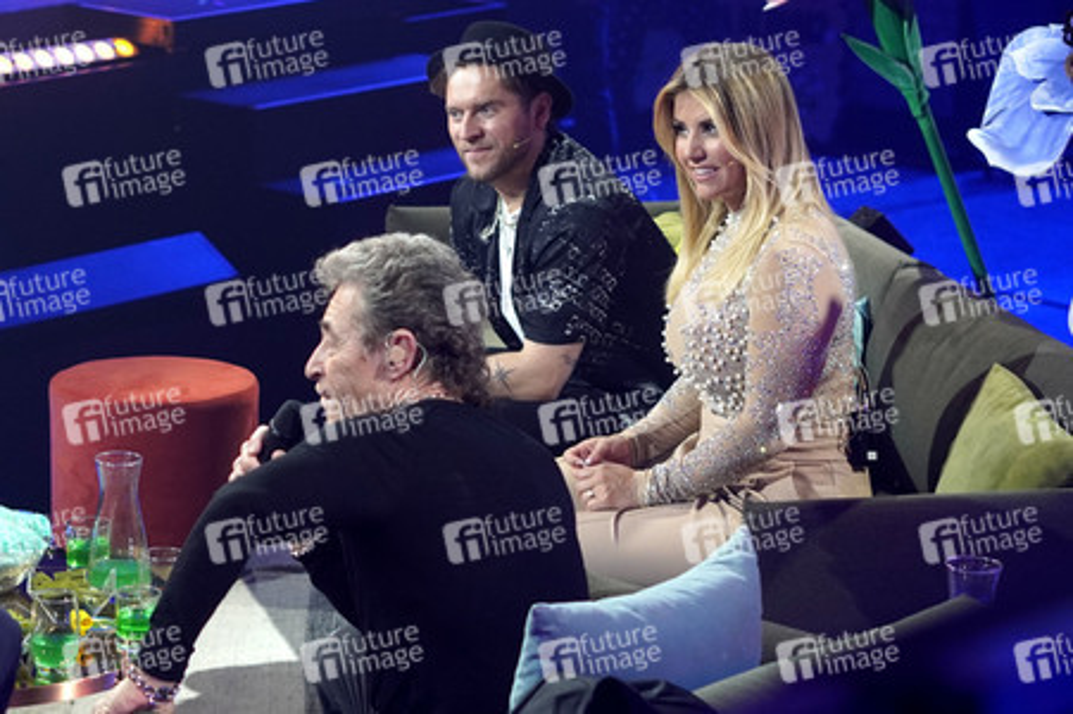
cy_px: 357
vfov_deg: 18.2
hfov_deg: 27.0
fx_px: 2234
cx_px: 536
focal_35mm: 75
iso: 1000
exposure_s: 1/160
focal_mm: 50
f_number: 2.5
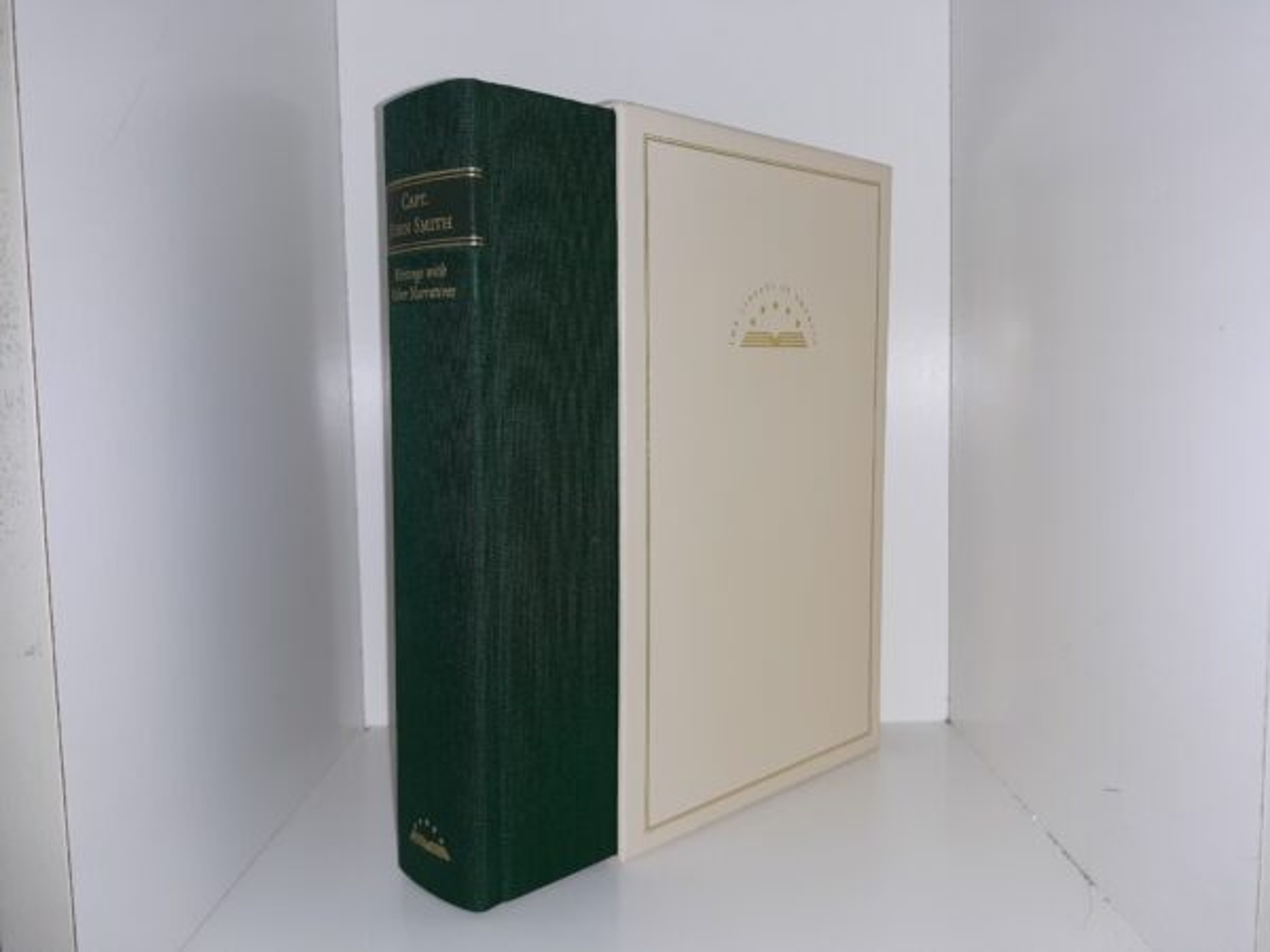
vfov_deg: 49.7
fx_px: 1027
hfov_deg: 63.4
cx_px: 635
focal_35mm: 28
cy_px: 476
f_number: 1.7
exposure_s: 1/124
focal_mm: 3.7
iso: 40
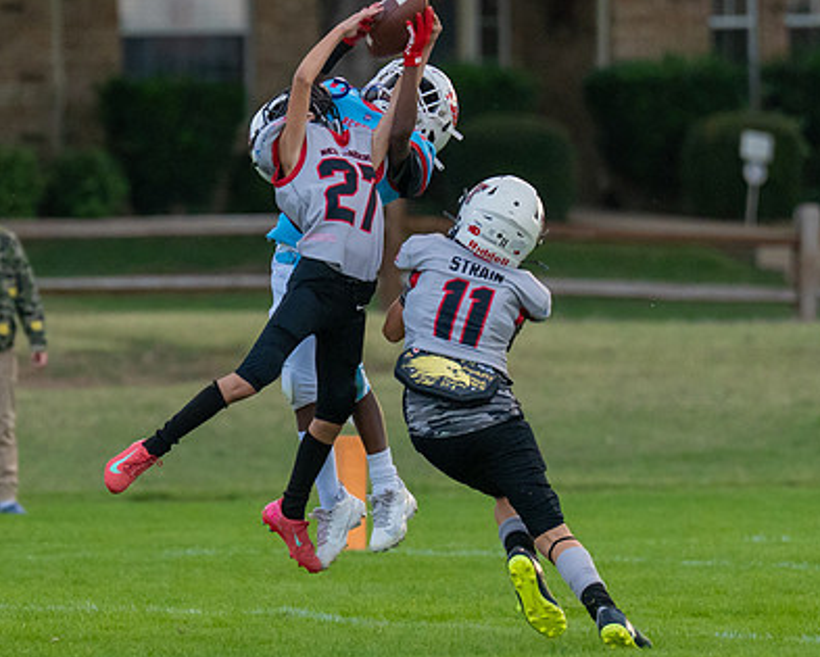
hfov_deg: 3.0
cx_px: 233
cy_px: 354
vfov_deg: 2.4
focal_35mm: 645
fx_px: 15665
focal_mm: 200
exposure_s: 1/1250
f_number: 2.8
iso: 1000
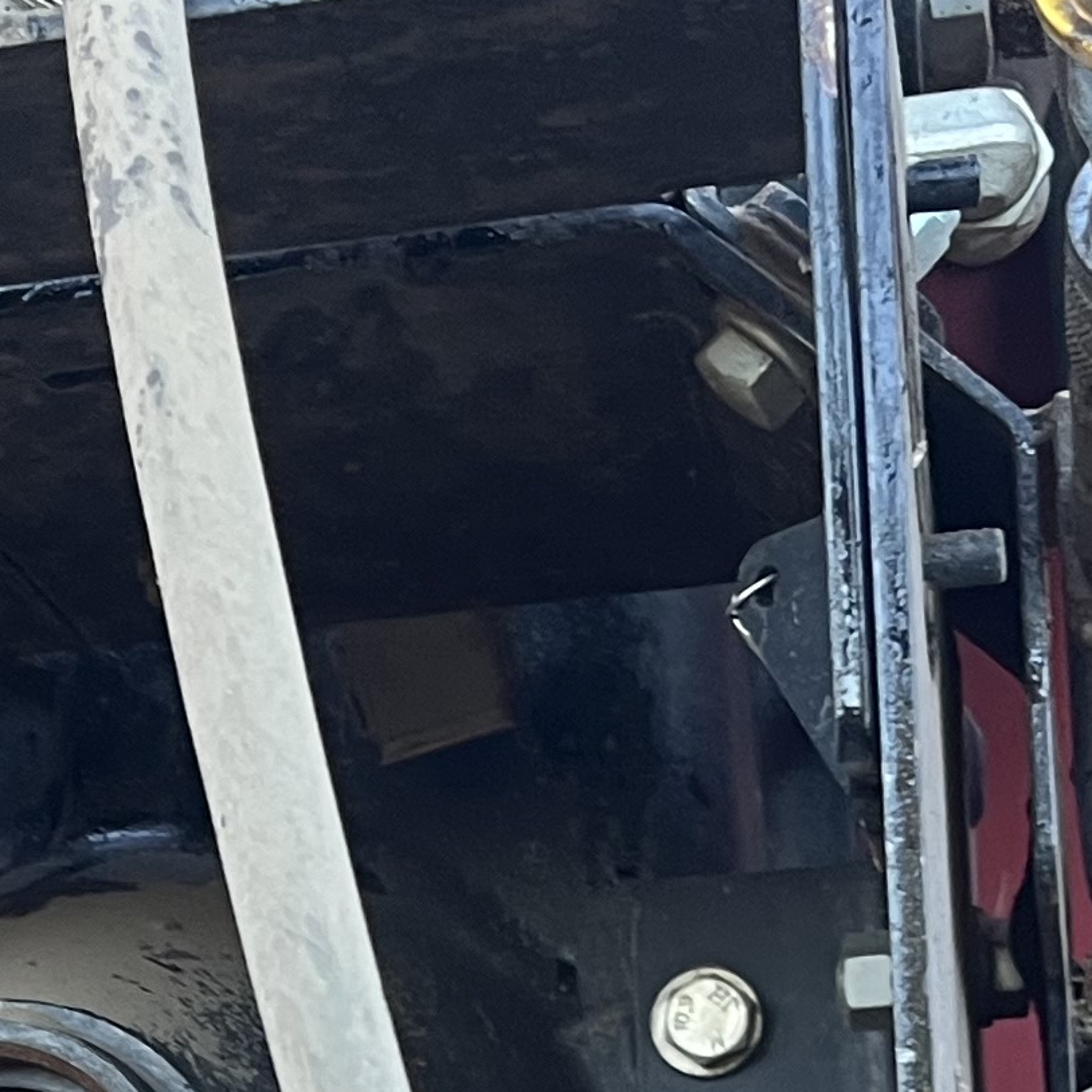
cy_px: 1484
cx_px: -46
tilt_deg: +3.3
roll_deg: -1.8
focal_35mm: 114
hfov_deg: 15.0
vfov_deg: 14.5
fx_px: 4069
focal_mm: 5.1
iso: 125
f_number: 1.6
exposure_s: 1/64
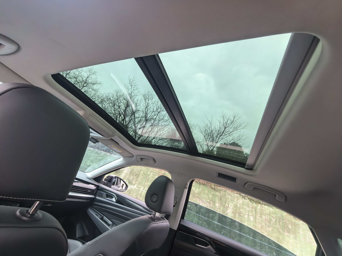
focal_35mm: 13
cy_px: 128
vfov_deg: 89.9
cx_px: 171
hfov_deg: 106.2
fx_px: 128
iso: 125
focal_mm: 1.95
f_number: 2.2
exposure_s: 1/50.7
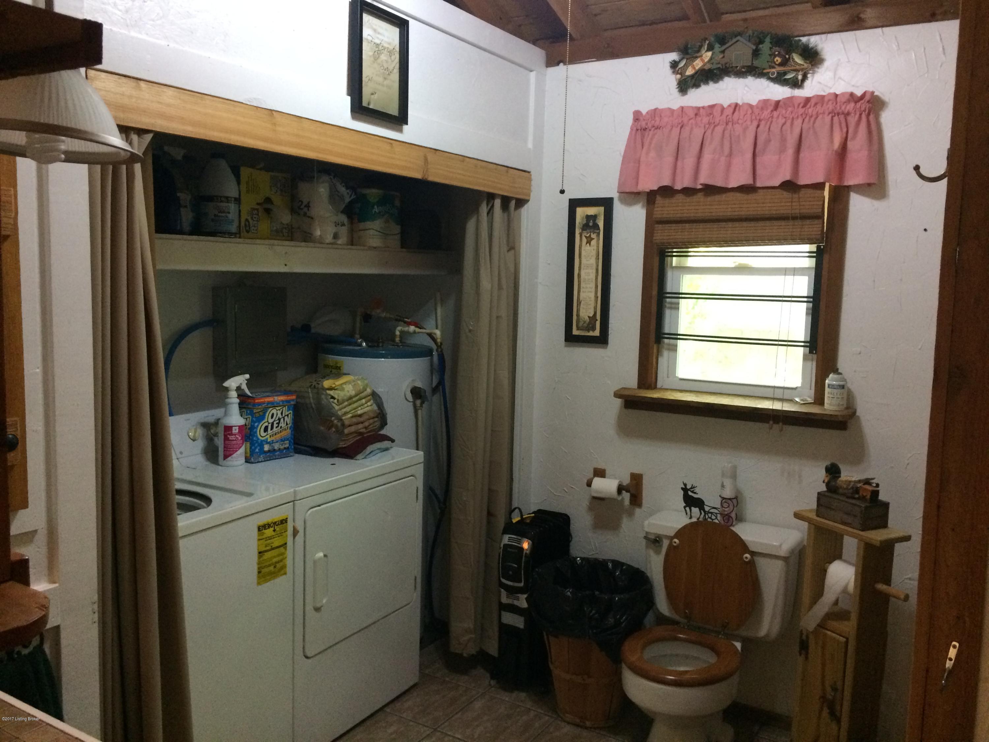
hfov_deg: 61.7
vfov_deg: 48.2
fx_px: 829
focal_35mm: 29
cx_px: 494
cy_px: 371
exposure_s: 1/30
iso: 250
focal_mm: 4.15
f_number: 2.2
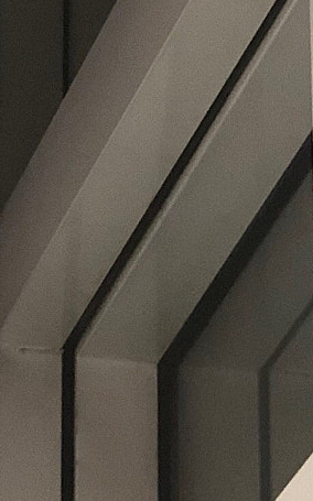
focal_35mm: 194
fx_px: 2650
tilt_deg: +30.3
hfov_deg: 6.6
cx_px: 497
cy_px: 50
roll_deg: +3.2
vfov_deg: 10.7
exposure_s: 1/33
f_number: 2.4
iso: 125
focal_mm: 6
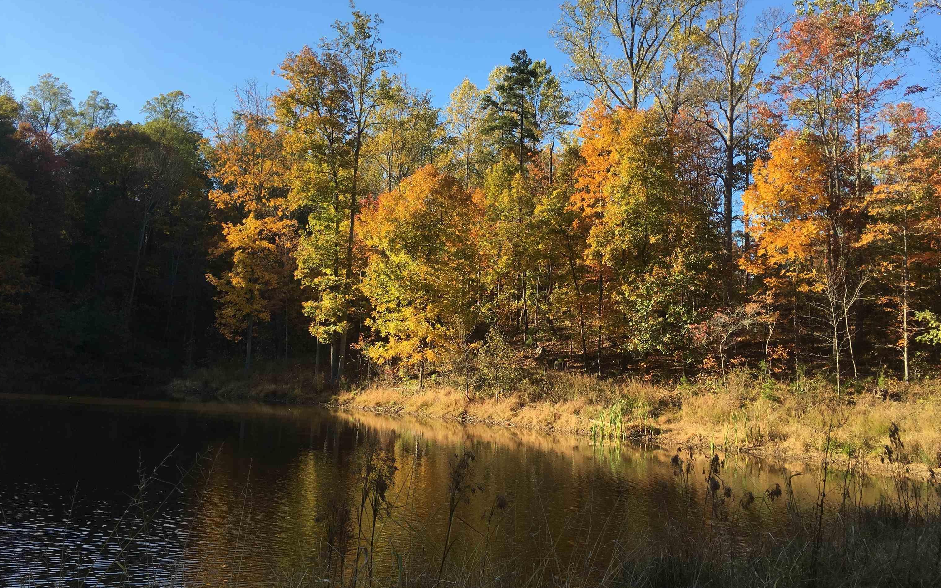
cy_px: 295
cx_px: 470
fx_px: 795
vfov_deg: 40.6
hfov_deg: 61.2
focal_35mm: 31
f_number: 2.2
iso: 25
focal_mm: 4.15
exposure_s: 1/574
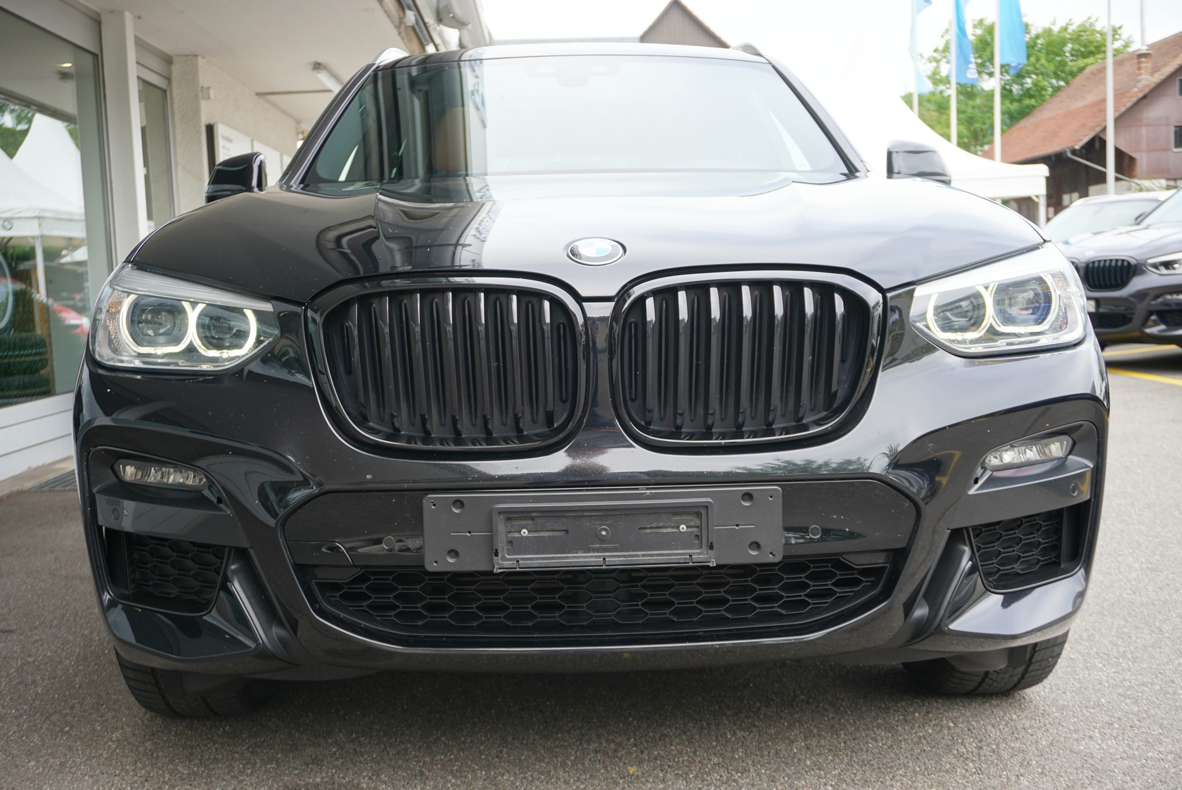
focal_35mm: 38
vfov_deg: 35.5
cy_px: 395
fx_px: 1232
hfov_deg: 51.3
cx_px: 591
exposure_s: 1/60
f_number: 4.5
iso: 100
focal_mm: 25
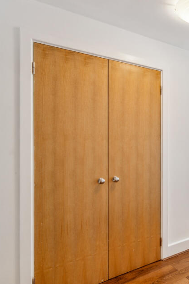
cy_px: 141
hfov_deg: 41.8
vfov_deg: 69.4
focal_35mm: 26
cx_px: 196
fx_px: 205
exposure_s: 1/15
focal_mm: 16
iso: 400
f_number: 11
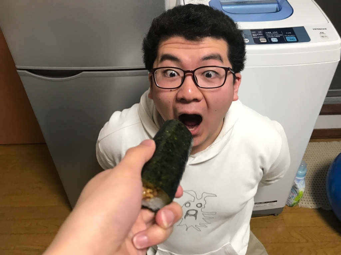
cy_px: 128
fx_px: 276
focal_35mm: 28
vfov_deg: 49.7
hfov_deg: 63.4
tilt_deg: -37.7
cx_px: 170
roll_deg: +3.6
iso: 64
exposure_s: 1/17
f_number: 1.8
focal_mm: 3.99
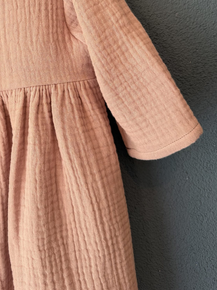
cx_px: 59
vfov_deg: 48.8
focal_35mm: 37
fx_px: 309
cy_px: 84
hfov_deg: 37.8
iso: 100
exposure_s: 1/100
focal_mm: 6.76
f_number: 1.78
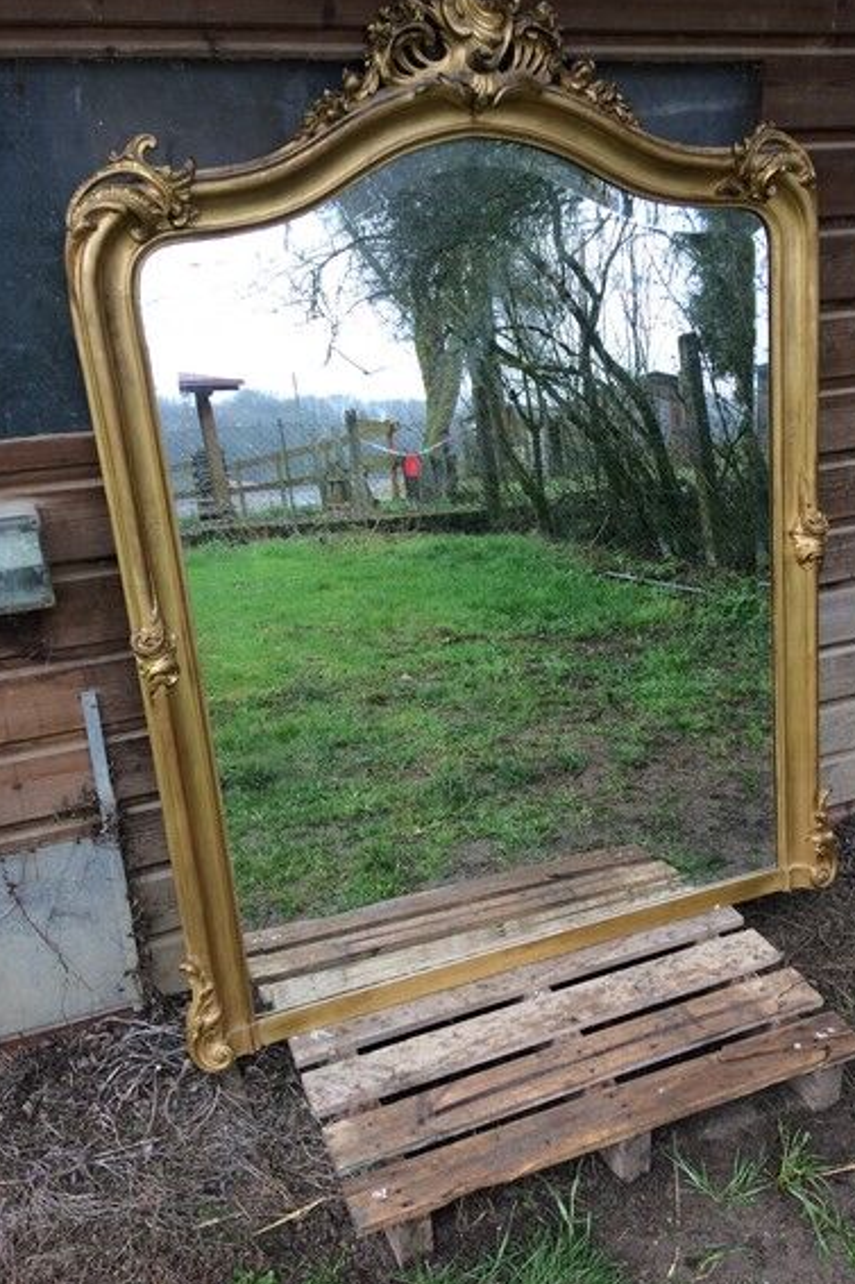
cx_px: 490
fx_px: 1141
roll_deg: +0.6
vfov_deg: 58.7
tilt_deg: -26.6
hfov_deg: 41.0
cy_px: 617
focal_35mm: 32
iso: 40
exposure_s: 1/100
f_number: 2.2
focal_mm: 4.15
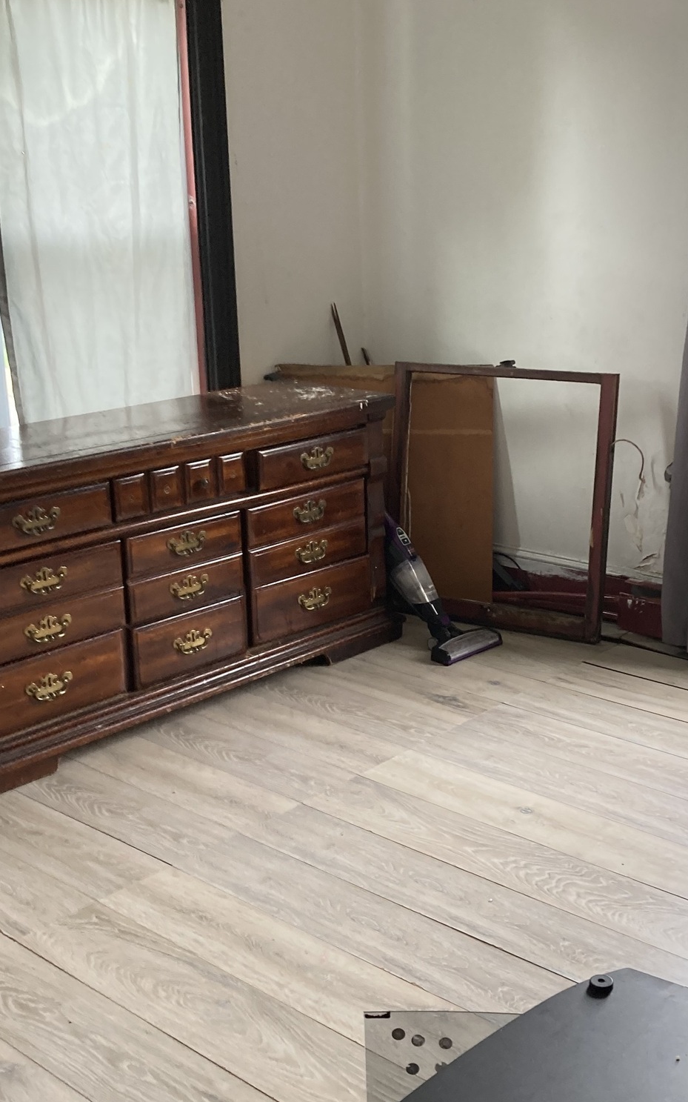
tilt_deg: -12.1
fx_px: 1380
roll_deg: -0.4
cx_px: 438
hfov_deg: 27.9
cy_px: 578
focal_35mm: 46
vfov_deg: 43.5
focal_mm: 3.99
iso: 80
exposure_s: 1/102
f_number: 1.8
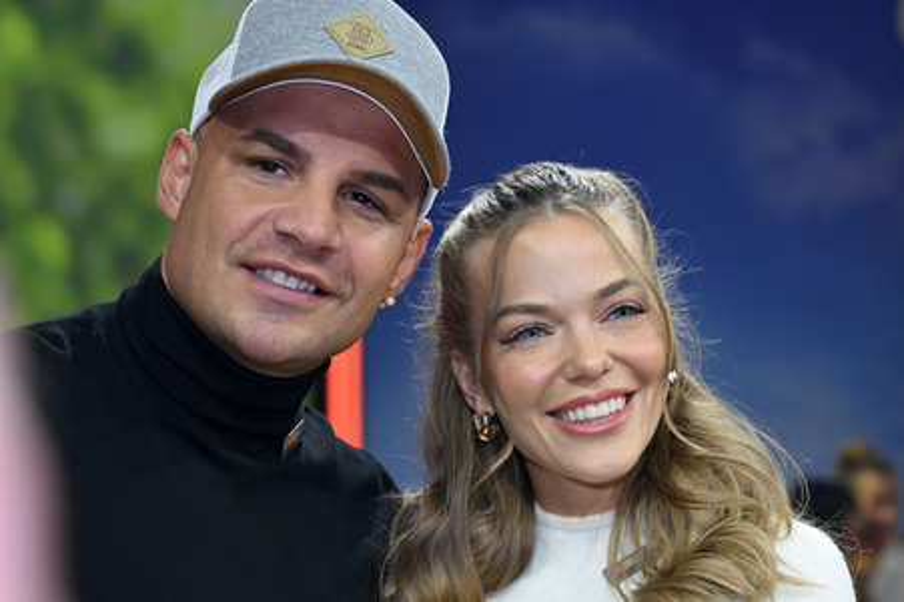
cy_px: 301
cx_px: 452
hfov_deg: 29.7
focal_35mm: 68
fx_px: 1706
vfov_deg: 20.0
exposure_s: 1/200
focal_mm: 68
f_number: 4
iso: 1000
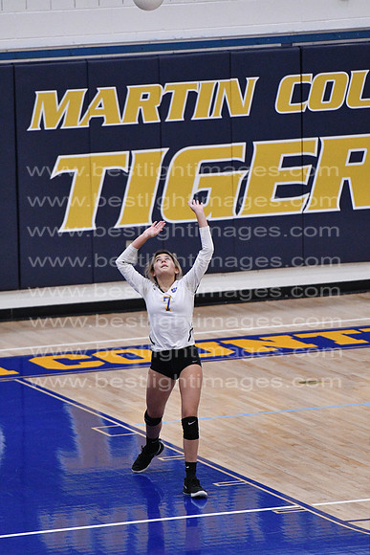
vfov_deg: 6.9
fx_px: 4622
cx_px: 185
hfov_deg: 4.6
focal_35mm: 300
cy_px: 278
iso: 6400
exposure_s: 1/1250
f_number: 3.2
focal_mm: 200
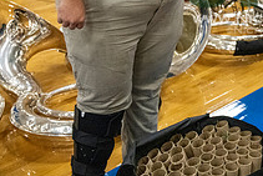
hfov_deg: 28.2
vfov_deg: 19.6
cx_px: 278
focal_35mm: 66
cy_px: -26
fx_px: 482
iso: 8000
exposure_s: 1/800
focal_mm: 24
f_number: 4
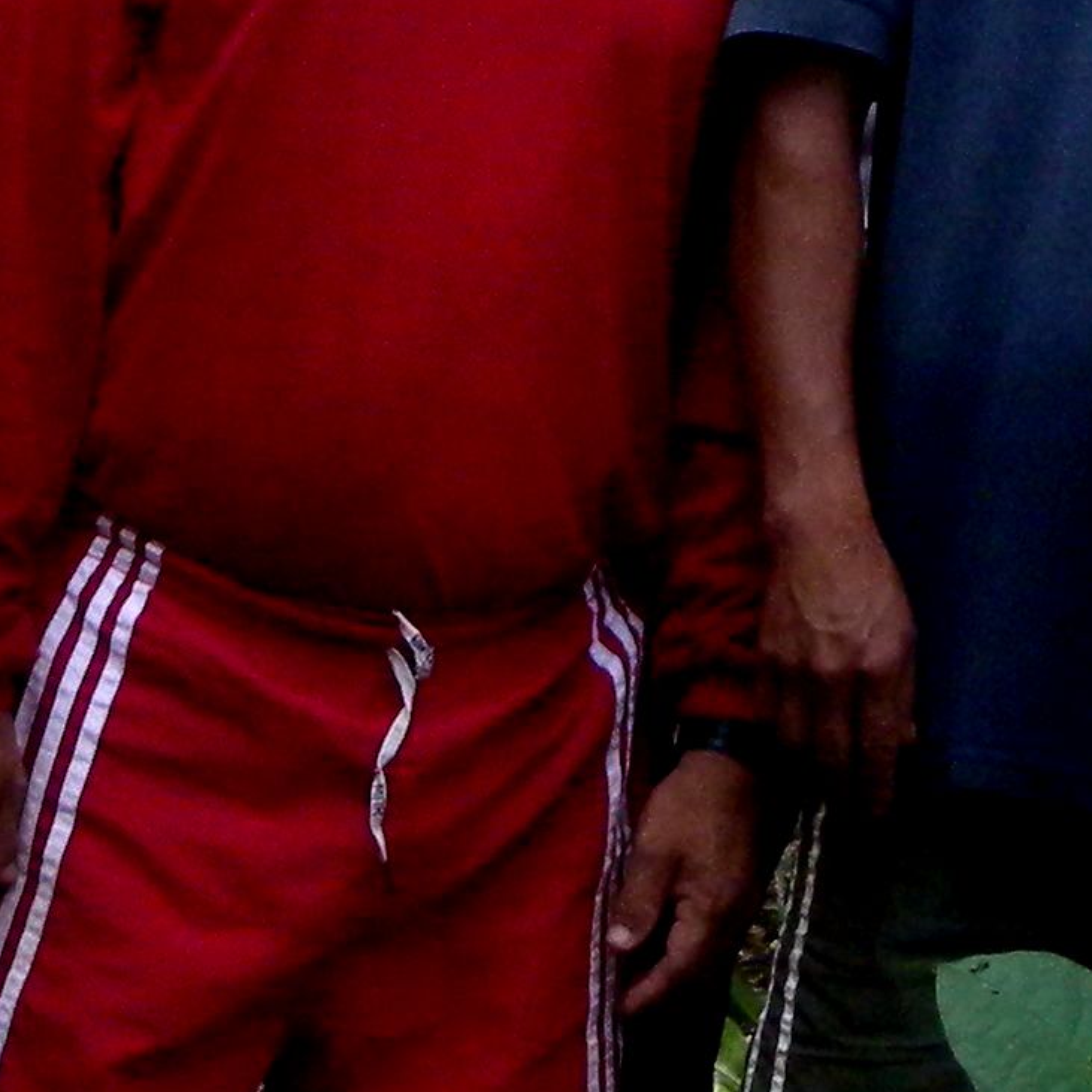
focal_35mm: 143
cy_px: -804
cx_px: 1231
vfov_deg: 11.4
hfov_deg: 12.0
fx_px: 5104
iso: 288
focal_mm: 6
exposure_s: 1/61
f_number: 2.7
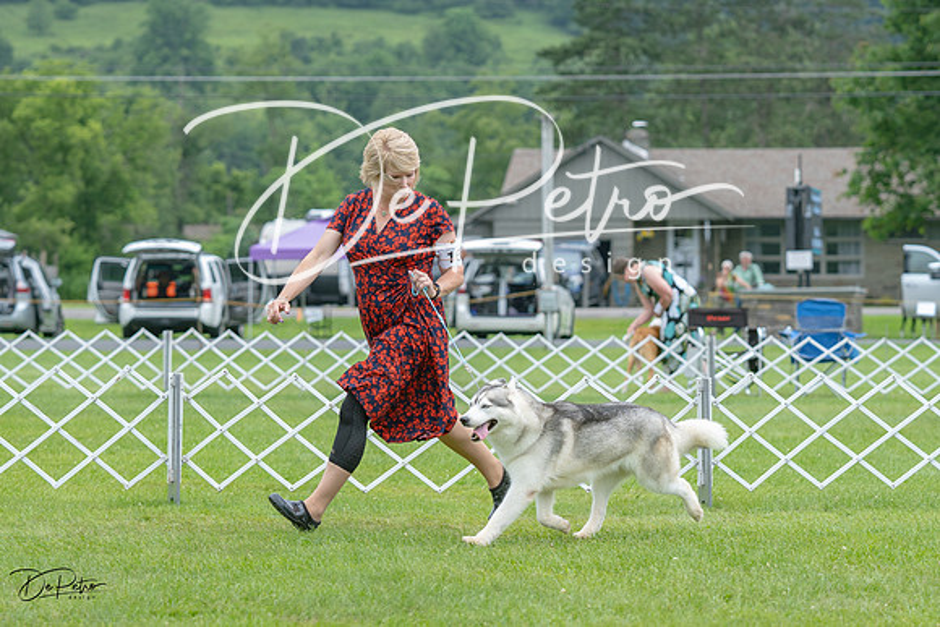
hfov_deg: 14.4
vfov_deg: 9.7
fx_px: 3708
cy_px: 314
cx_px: 470
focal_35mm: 142
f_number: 3.5
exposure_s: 1/1250
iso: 400
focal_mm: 95
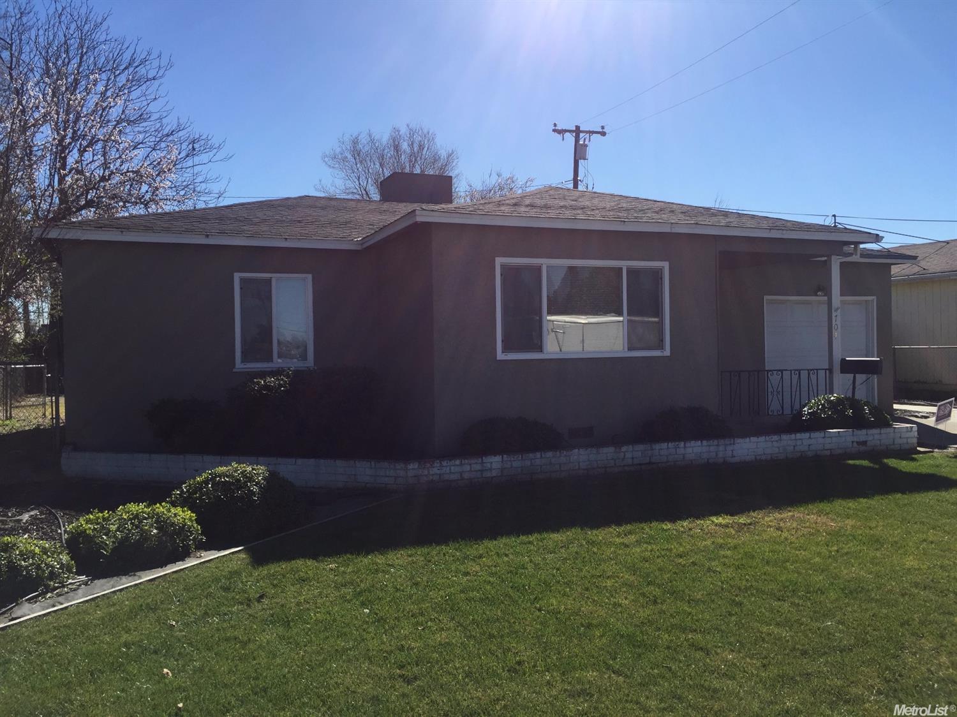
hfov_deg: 61.7
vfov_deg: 48.2
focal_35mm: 29
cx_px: 478
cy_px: 358
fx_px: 801
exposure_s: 1/2639
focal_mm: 4.15
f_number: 2.2
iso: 32
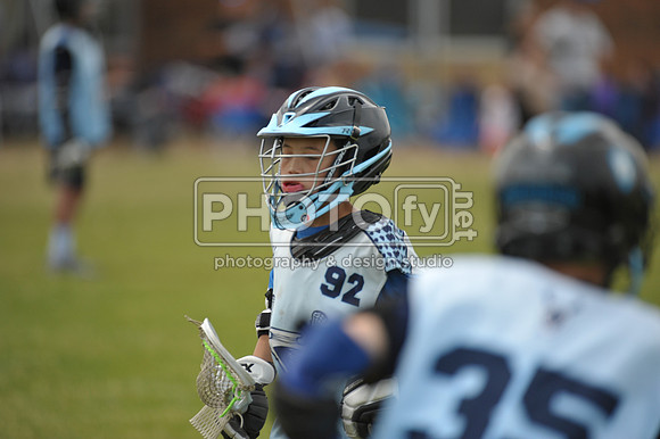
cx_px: 330
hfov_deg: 5.2
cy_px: 220
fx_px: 7329
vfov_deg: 3.4
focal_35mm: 400
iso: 800
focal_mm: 400
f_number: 4
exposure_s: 1/2500
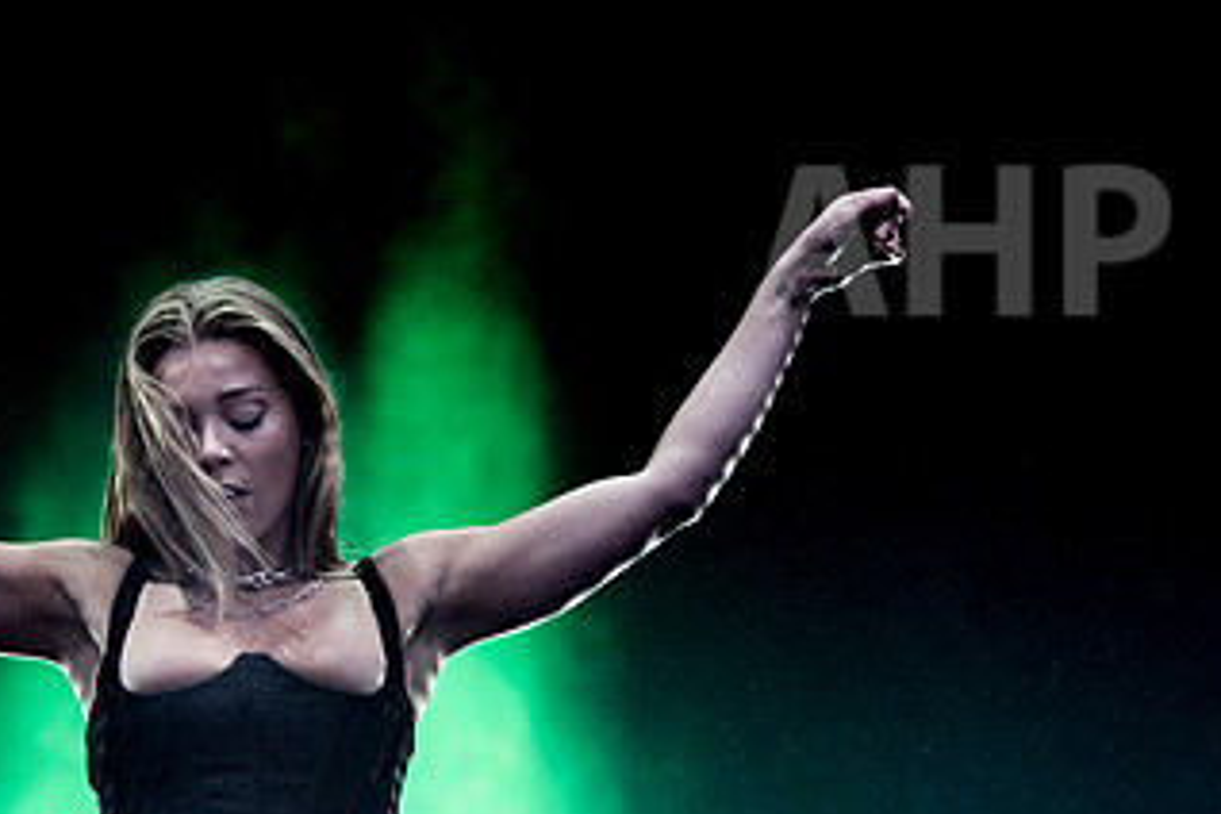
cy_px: 657
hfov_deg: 6.7
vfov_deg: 4.4
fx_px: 10479
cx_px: 290
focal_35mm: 309
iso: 640
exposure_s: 1/1600
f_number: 3.5
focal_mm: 160
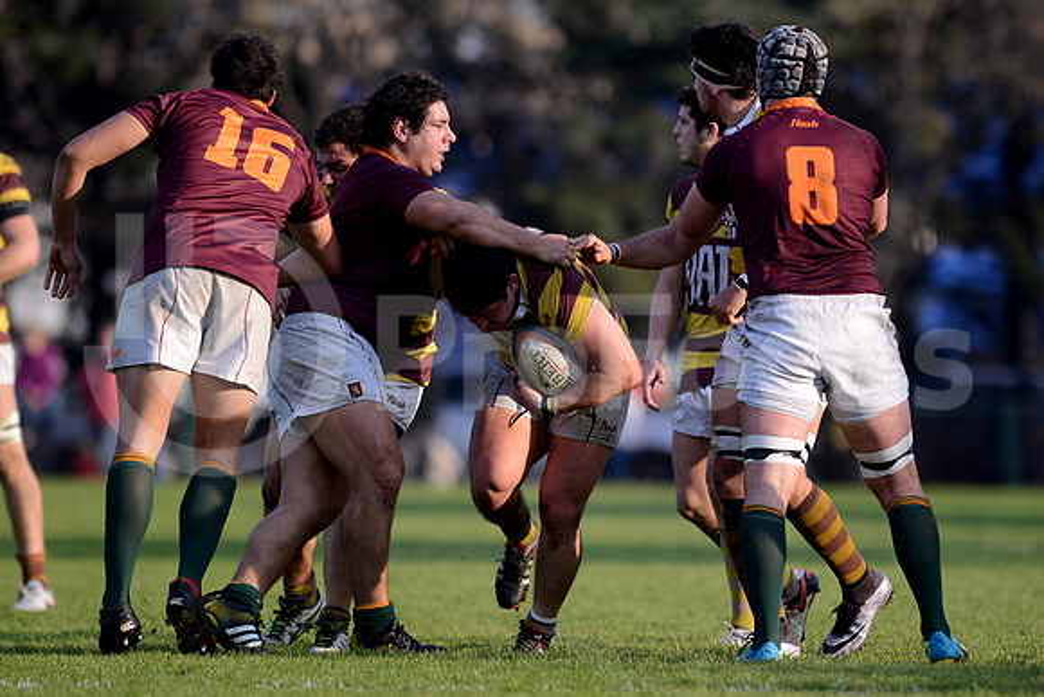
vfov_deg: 3.3
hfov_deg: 4.9
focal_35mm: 420
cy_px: 348
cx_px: 522
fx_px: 12182
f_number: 4
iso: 400
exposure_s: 1/1250
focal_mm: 420
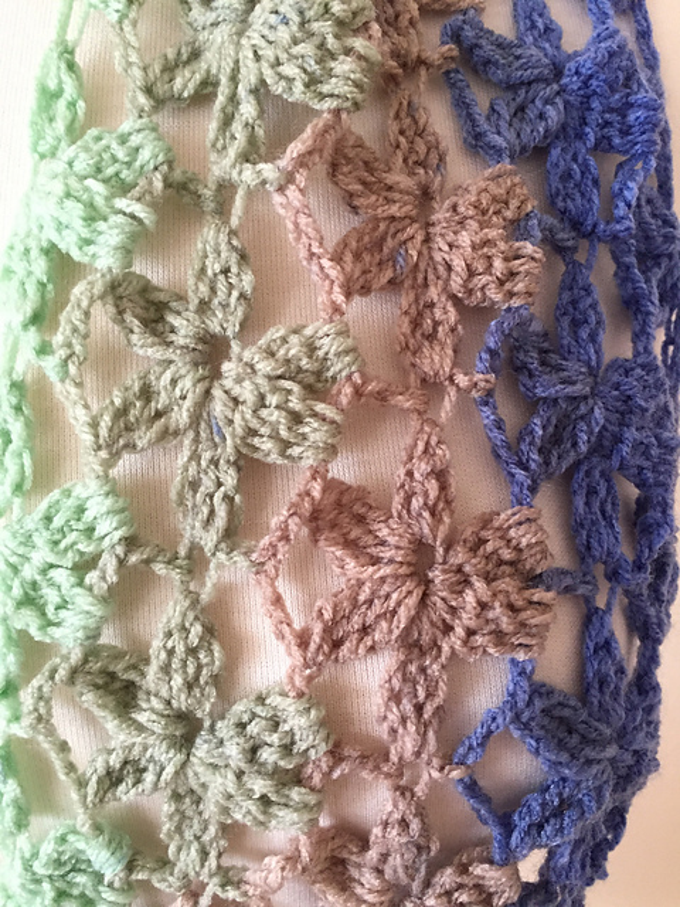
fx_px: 760
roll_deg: +3.5
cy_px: 454
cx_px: 340
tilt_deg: -23.5
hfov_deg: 48.2
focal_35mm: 29
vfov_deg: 61.7
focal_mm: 4.15
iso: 160
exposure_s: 1/30
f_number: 2.2
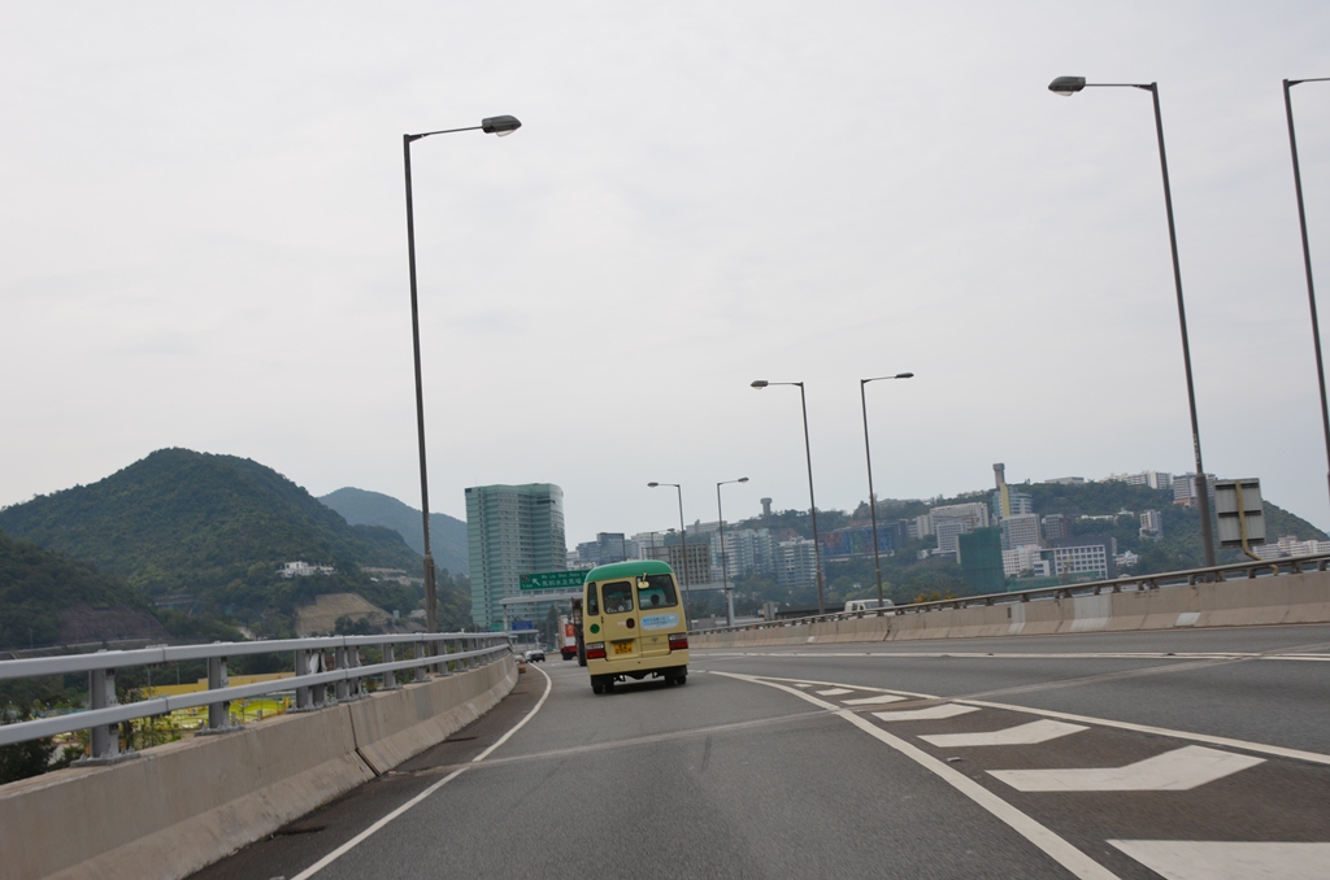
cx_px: 665
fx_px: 1548
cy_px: 440
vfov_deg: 31.7
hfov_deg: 46.5
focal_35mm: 42
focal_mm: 28
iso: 100
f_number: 8
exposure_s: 1/250
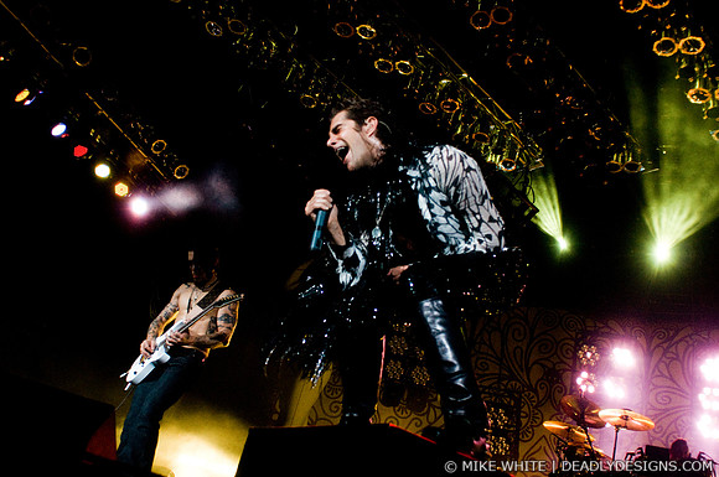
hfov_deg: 62.0
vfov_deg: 43.5
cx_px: 360
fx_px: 598
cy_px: 238
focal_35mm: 30
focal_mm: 20
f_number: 3.5
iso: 800
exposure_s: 1/160
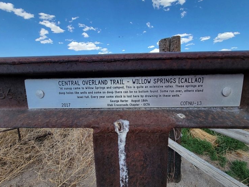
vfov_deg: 85.7
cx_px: 130
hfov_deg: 102.0
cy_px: 92
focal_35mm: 14
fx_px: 101
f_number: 2.2
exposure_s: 1/781
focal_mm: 2.2
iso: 50
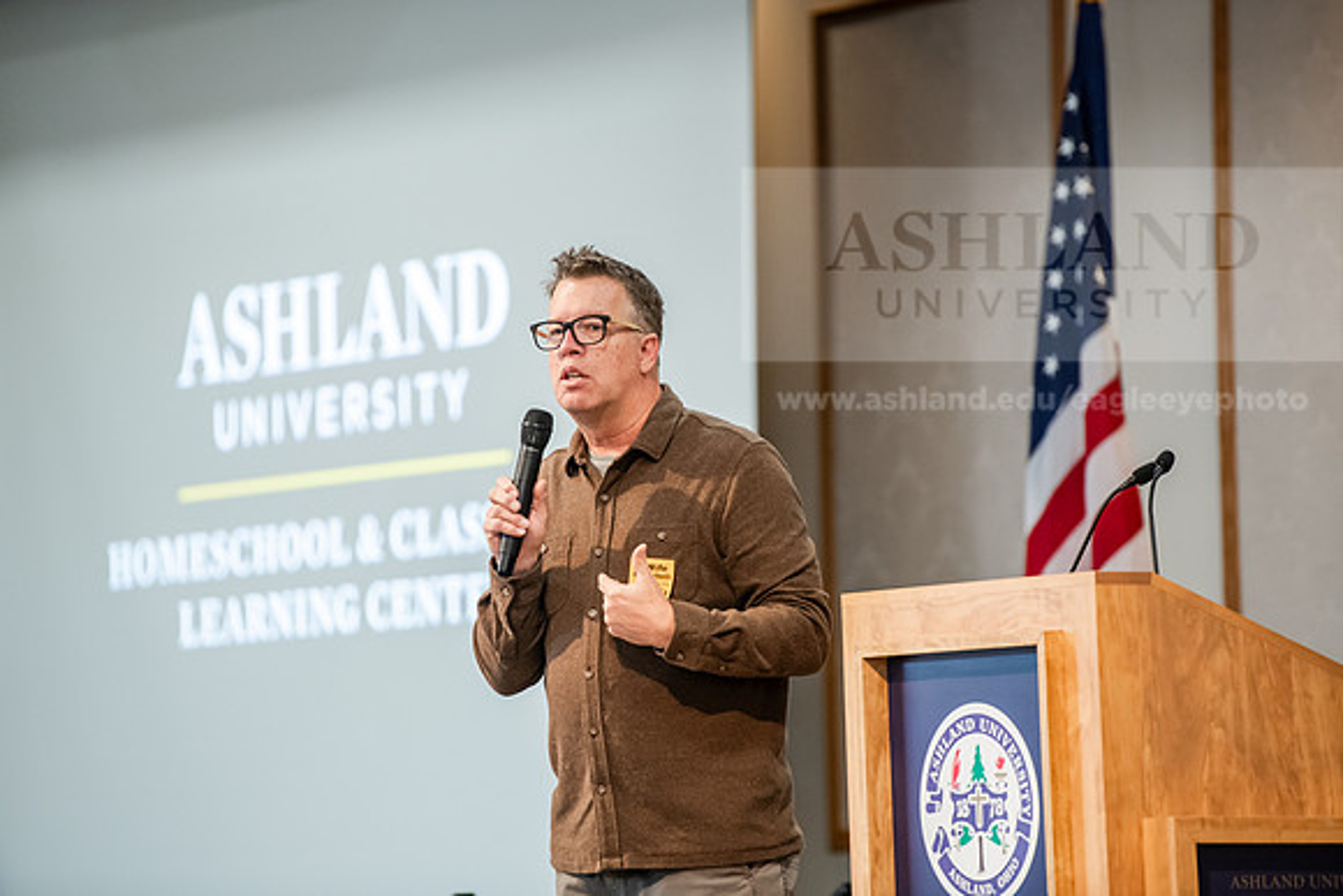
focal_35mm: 200
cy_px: 448
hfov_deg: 10.3
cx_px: 672
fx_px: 7463
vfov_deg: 6.9
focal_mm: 200
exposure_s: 1/200
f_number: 3.2
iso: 2000
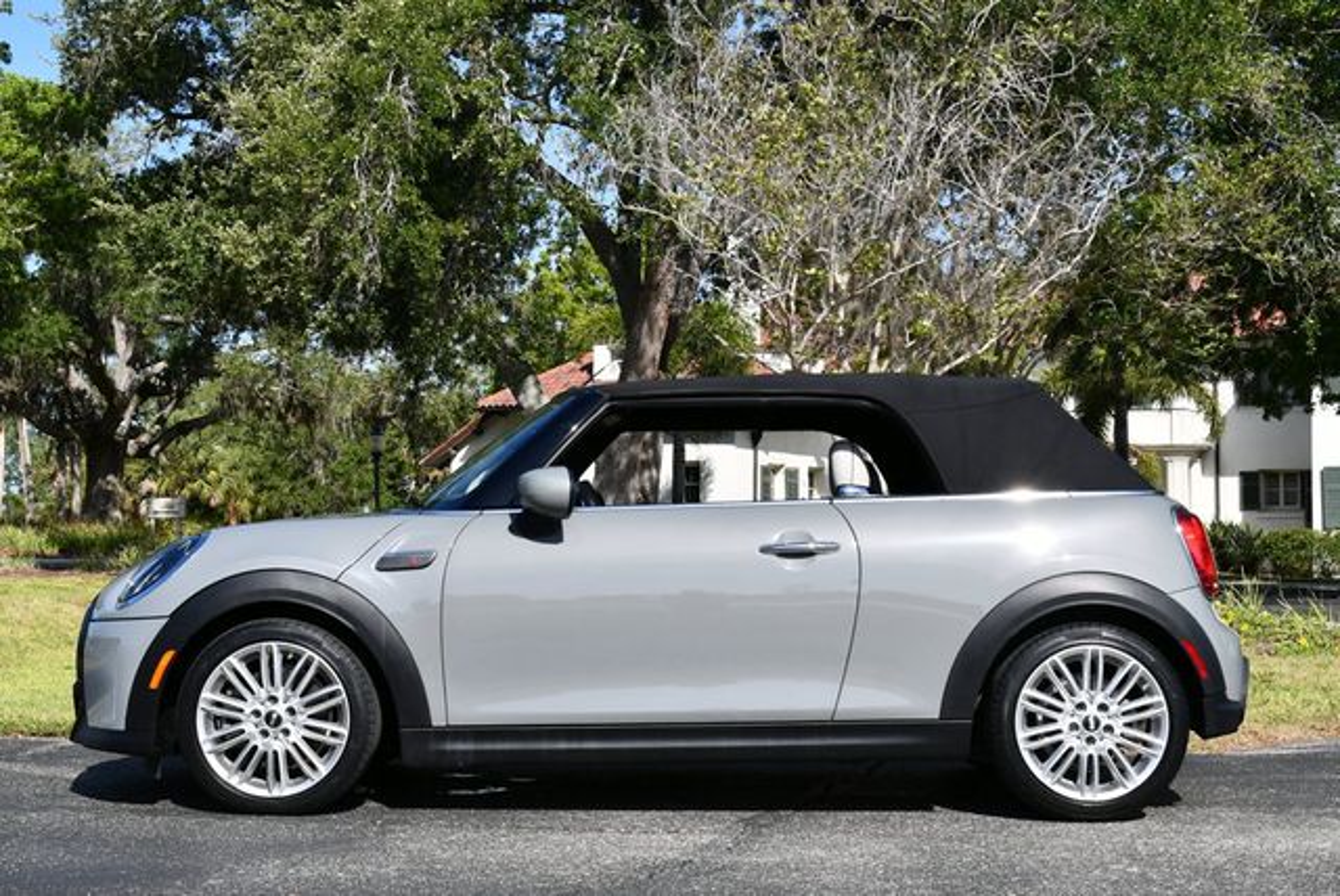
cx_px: 670
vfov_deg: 26.0
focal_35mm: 52
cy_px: 448
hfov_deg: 38.2
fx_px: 1937
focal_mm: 26
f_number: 8
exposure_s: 1/250
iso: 110
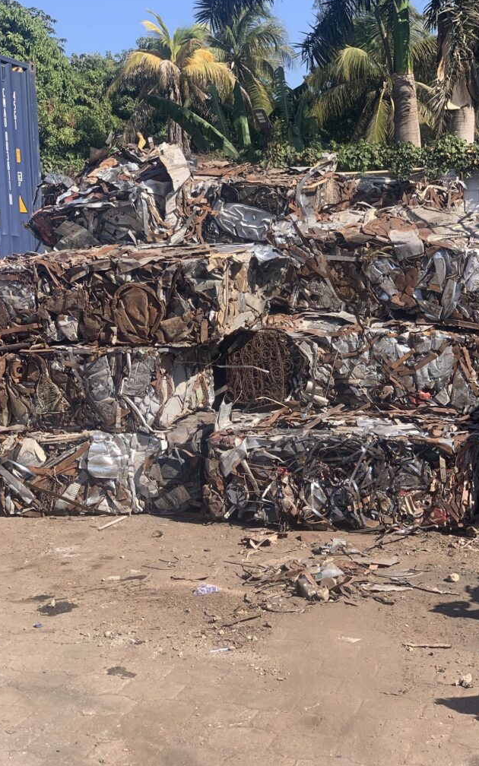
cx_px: 269
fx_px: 1170
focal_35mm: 56
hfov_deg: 23.1
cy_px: 378
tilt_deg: -5.1
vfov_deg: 36.3
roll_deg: +3.1
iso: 16
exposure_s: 1/571
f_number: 2.4
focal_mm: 6
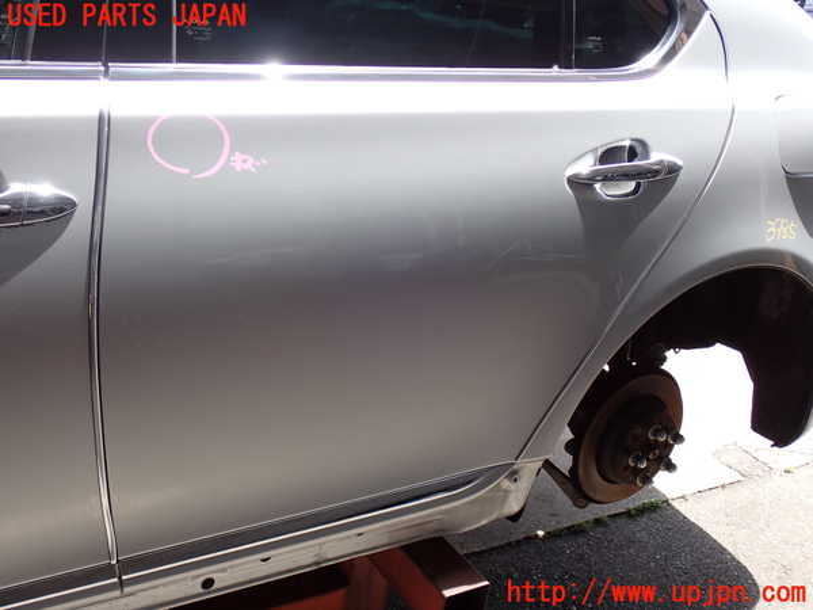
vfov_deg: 37.7
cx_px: 406
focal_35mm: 38
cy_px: 305
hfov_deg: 49.0
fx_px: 892
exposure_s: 1/200
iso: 100
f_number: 3.5
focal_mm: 6.83
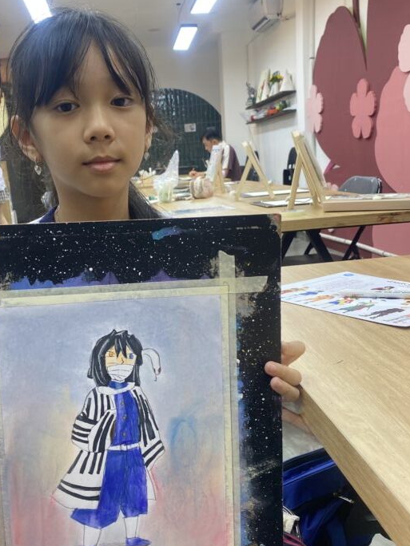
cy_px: 305
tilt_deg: -11.1
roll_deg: +3.7
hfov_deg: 37.5
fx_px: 600
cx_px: 151
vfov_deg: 48.9
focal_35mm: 38
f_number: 1.8
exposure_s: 1/100
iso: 80
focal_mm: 4.25
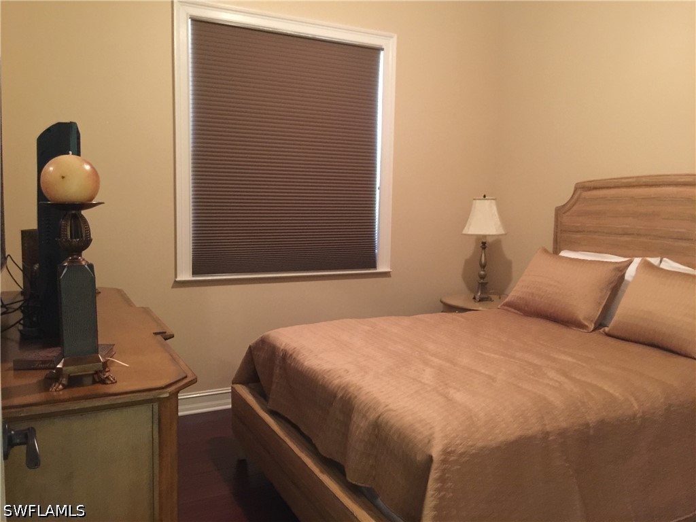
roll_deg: -2.3
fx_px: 583
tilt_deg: -6.3
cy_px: 261
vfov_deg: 48.2
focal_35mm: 29
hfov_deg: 61.7
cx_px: 348
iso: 125
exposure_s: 1/4
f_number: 2.2
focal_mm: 4.15
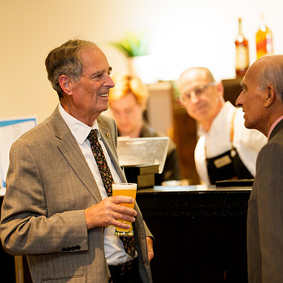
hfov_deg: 9.5
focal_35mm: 184
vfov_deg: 9.5
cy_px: 142
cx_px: 128
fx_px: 1702
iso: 3200
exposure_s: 1/125
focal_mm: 137
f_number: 2
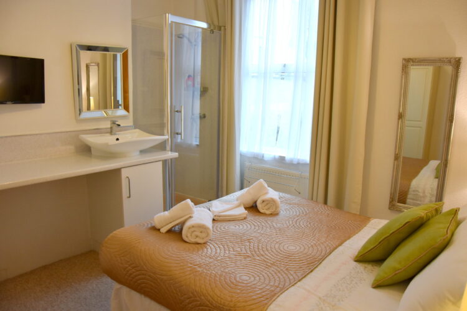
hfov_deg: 67.4
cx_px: 234
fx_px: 350
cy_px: 156
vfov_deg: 47.9
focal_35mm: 27
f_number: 4.5
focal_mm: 18
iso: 800
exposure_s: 1/80
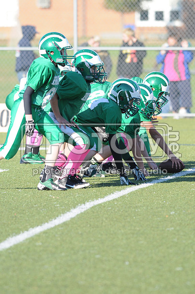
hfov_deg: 3.0
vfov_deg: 4.6
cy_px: 147
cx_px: 98
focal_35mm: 450
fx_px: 3667
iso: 200
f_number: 5
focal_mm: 300
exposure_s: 1/500
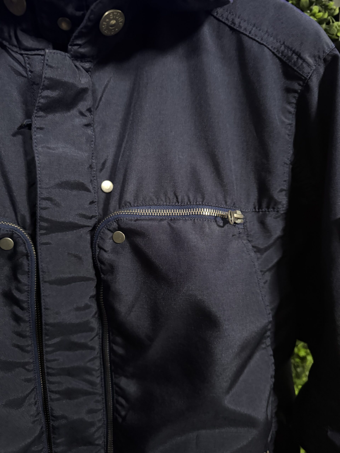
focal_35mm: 24
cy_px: 226
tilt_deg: -10.5
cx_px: 170
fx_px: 314
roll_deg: +0.1
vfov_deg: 71.6
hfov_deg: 56.8
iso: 1250
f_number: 1.78
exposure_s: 1/28
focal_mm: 6.76
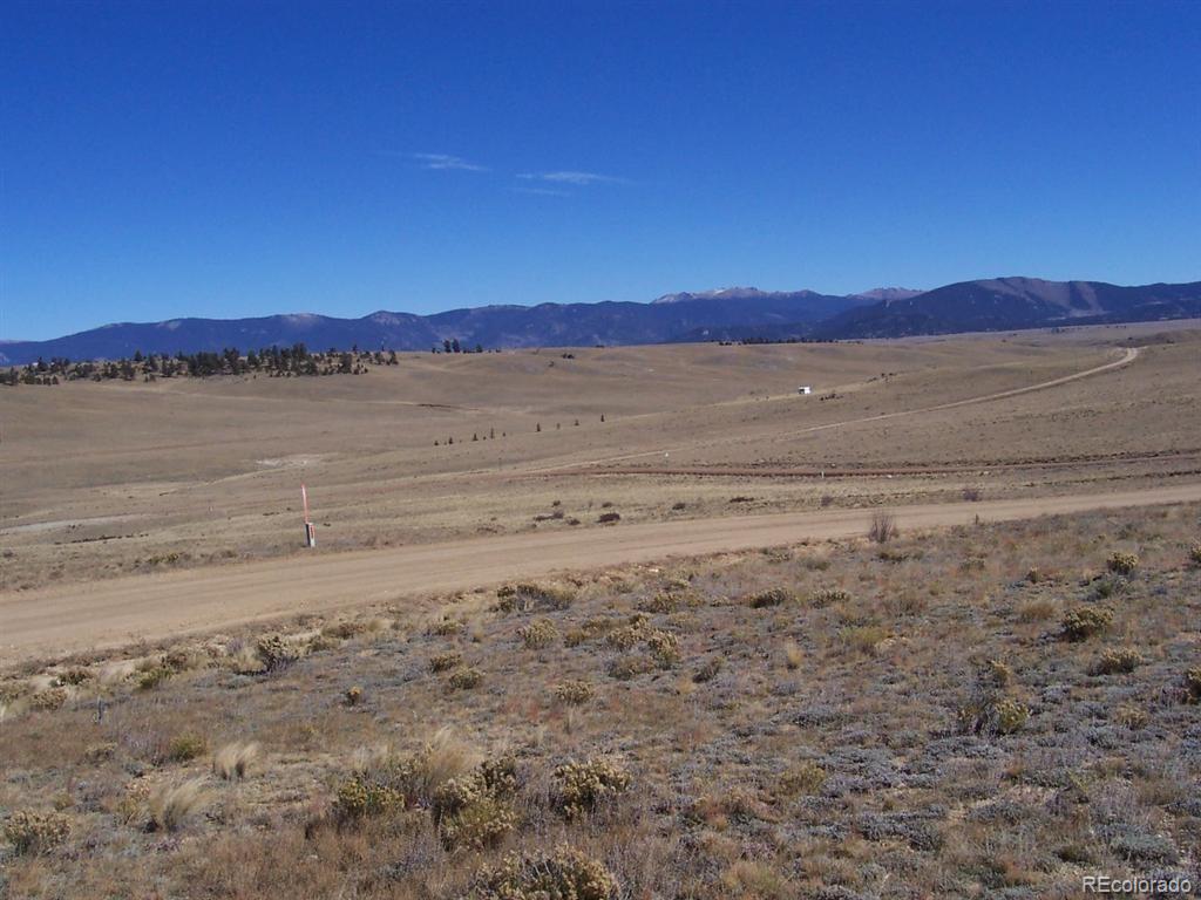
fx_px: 1284
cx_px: 600
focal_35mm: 37
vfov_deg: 38.7
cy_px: 450
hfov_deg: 50.1
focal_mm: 5.6
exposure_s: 1/750
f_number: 5.6
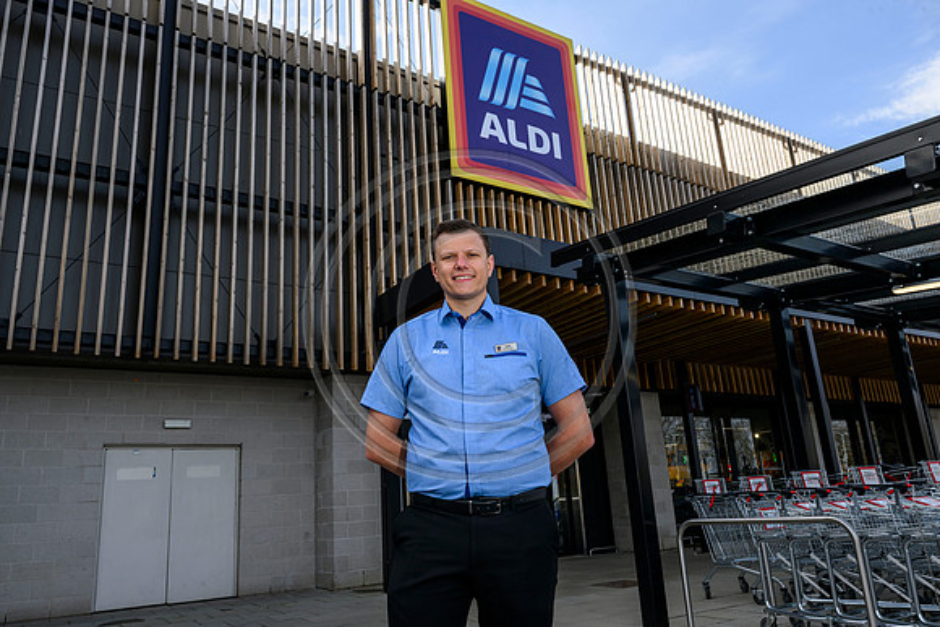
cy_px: 314
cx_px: 470
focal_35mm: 27
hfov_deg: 67.4
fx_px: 705
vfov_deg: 48.0
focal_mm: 27
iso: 160
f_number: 11
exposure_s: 1/160
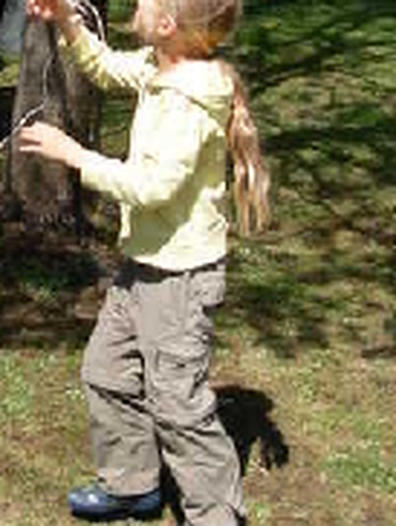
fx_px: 1522
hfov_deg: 14.7
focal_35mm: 100
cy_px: -92
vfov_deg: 18.6
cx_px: 35
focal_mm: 6.3
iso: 79
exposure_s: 1/939
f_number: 2.9
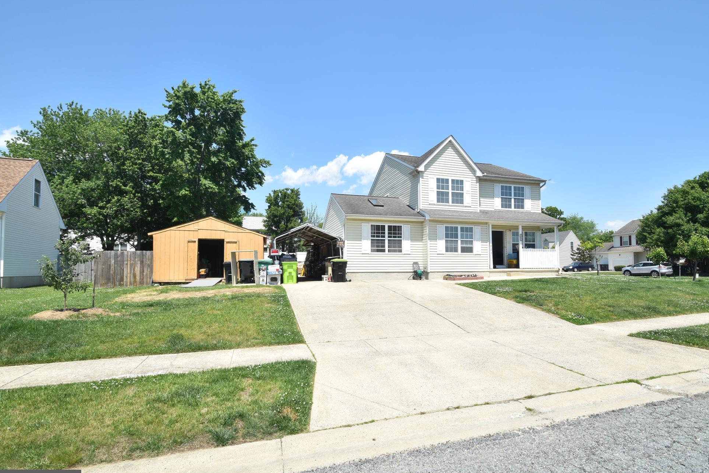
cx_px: 377
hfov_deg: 96.6
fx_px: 315
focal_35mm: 16
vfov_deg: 73.7
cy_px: 244
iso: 200
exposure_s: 1/320
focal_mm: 10
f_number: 9
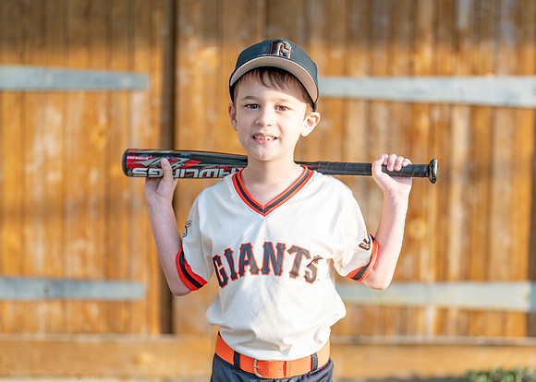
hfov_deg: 29.0
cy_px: 217
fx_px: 1034
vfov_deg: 20.9
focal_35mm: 68
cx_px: 305
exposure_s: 1/1000
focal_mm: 50
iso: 100
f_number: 1.2
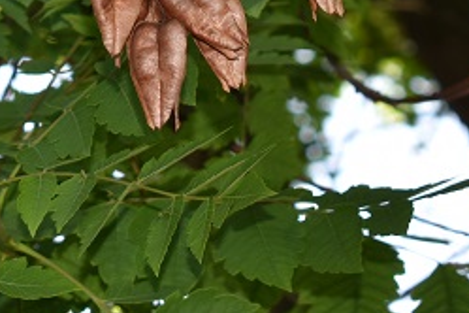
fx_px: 3879
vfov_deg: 4.6
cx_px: 49
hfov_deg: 6.9
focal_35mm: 298
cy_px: -53
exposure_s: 1/125
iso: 100
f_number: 5.6
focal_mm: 55
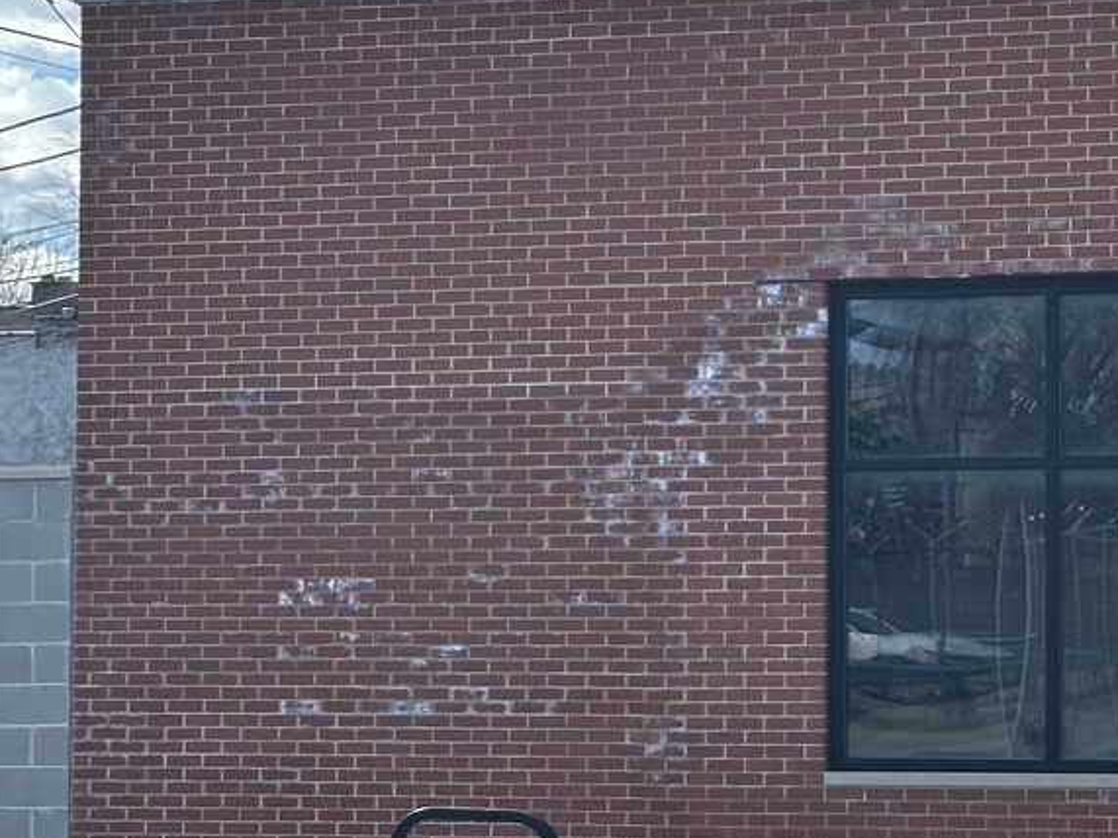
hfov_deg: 15.9
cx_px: 1159
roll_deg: +0.2
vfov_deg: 12.2
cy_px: 437
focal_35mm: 121
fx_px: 3907
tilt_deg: +2.1
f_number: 1.78
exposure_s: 1/1667
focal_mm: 6.86
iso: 64
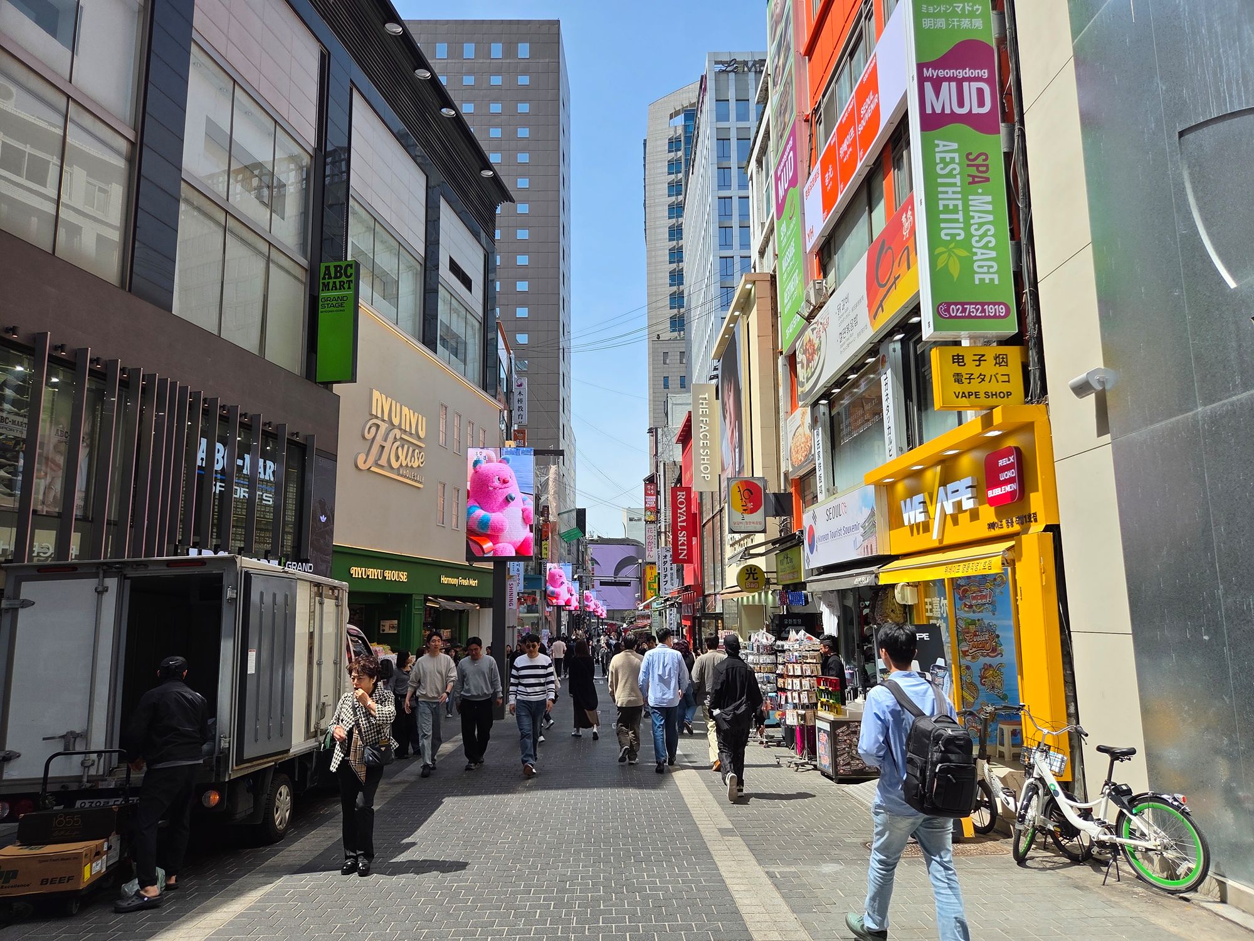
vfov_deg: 58.9
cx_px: 627
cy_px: 470
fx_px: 833
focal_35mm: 23
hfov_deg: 73.9
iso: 40
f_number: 1.8
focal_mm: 5.4
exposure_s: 1/2038
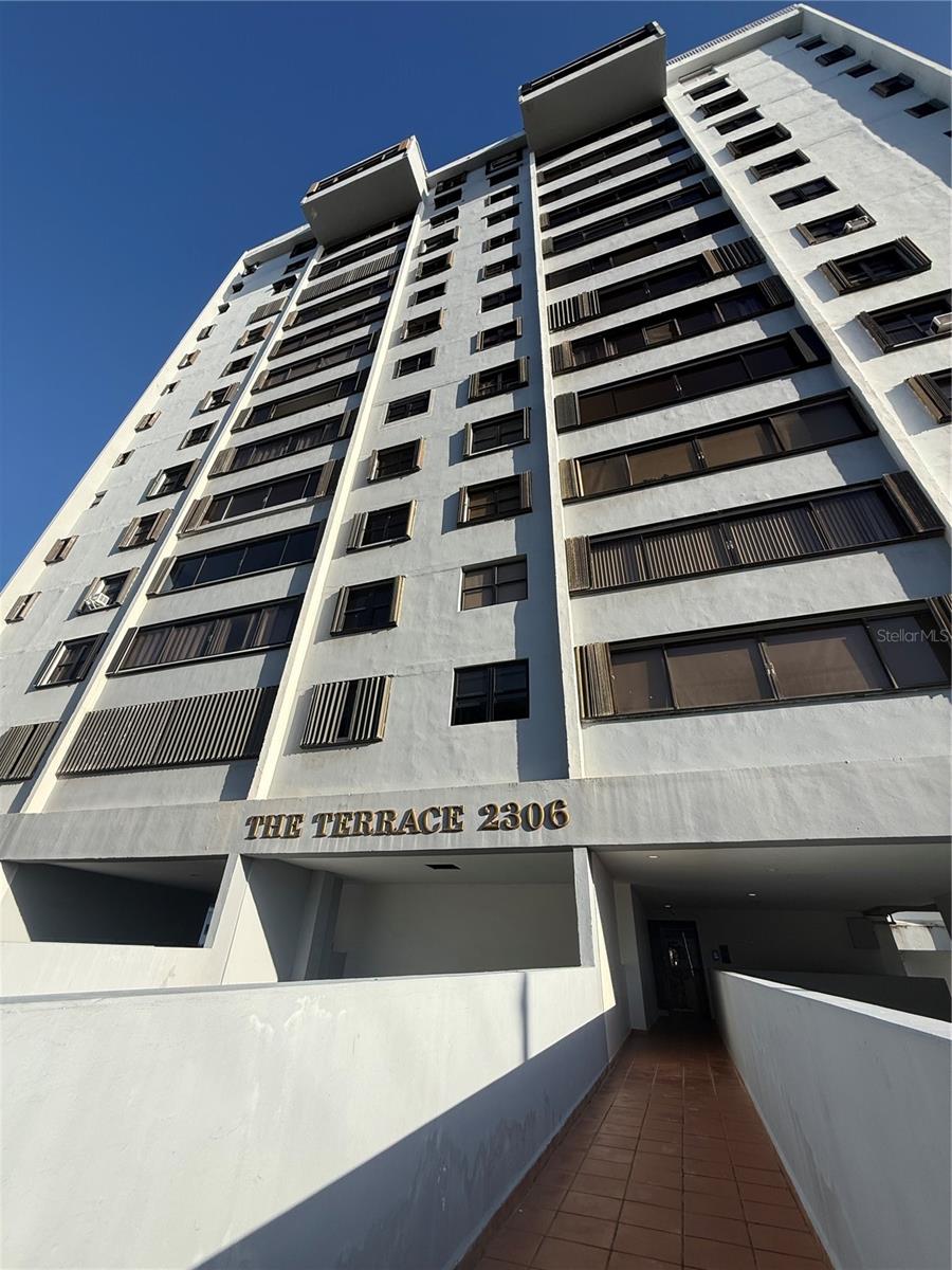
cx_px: 476
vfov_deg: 102.1
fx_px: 513
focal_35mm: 14
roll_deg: -3.0
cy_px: 635
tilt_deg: +36.6
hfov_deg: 85.7
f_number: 2.2
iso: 50
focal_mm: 2.22
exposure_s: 1/1656
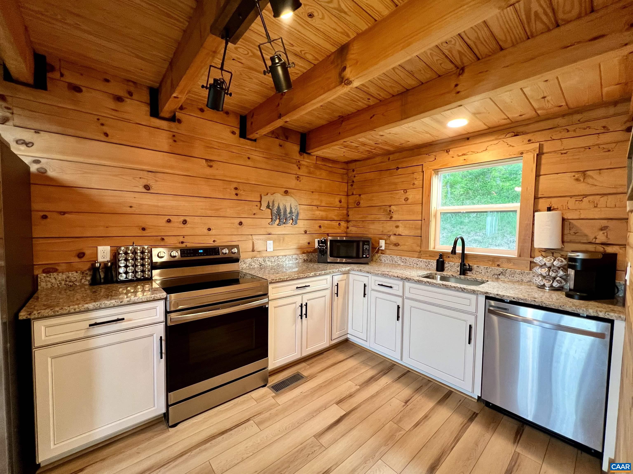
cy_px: 237
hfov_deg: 106.2
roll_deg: -0.1
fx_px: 238
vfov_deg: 89.9
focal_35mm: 13
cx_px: 316
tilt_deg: -2.8
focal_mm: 1.57
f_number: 1.8
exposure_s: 1/60
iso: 200
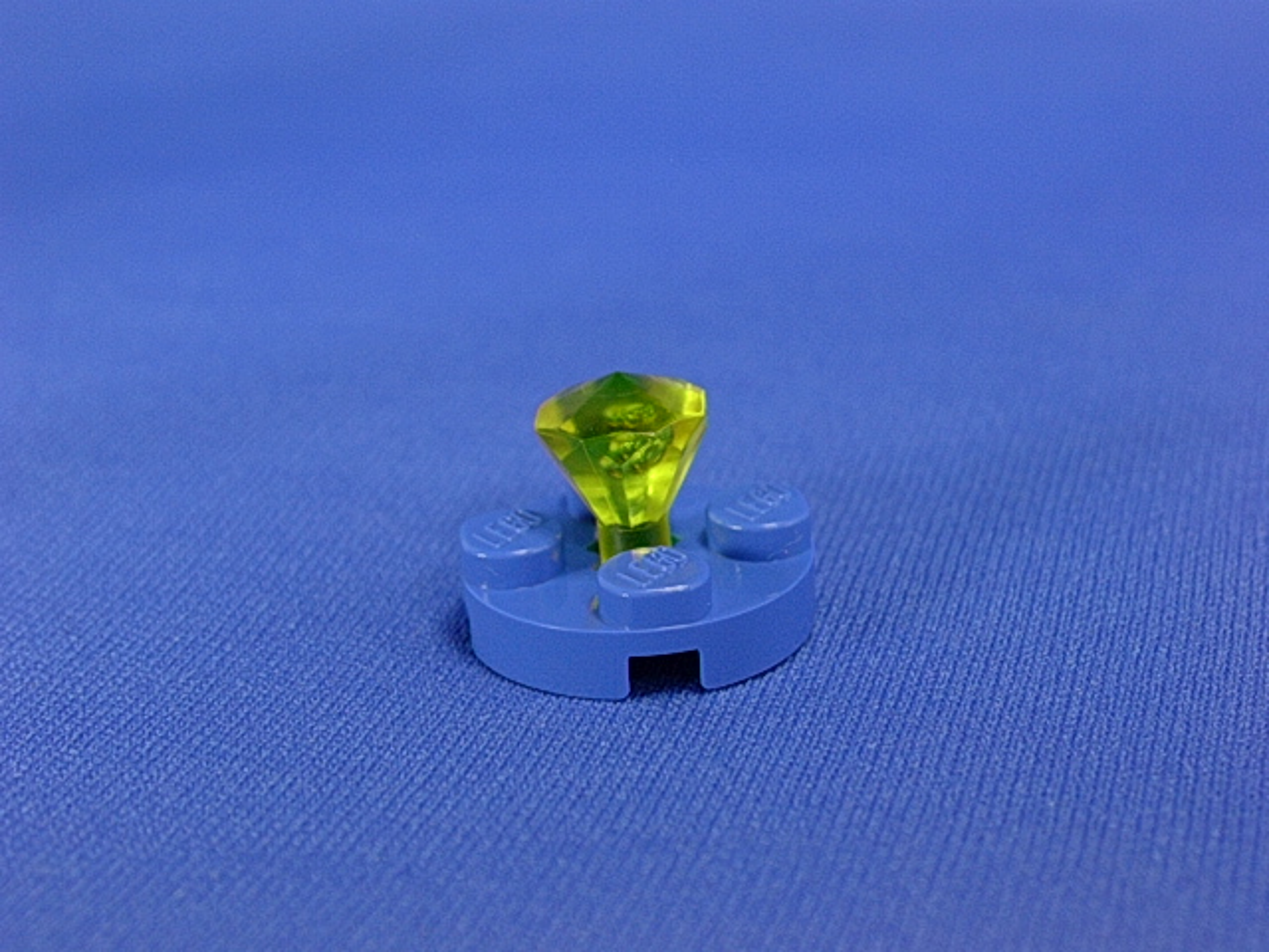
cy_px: 476
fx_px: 2749
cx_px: 634
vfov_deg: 19.6
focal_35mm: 75
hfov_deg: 26.0
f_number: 3.8
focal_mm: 11.3
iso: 70
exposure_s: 1/16
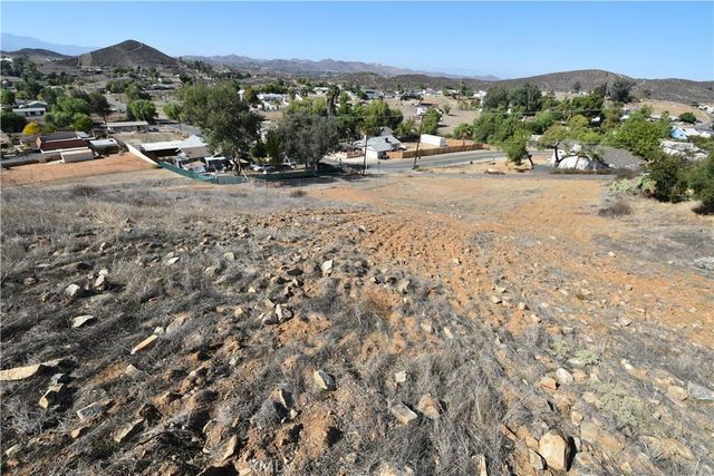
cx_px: 357
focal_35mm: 15
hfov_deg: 100.4
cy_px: 238
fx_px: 298
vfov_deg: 77.4
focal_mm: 10
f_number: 9
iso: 200
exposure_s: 1/320
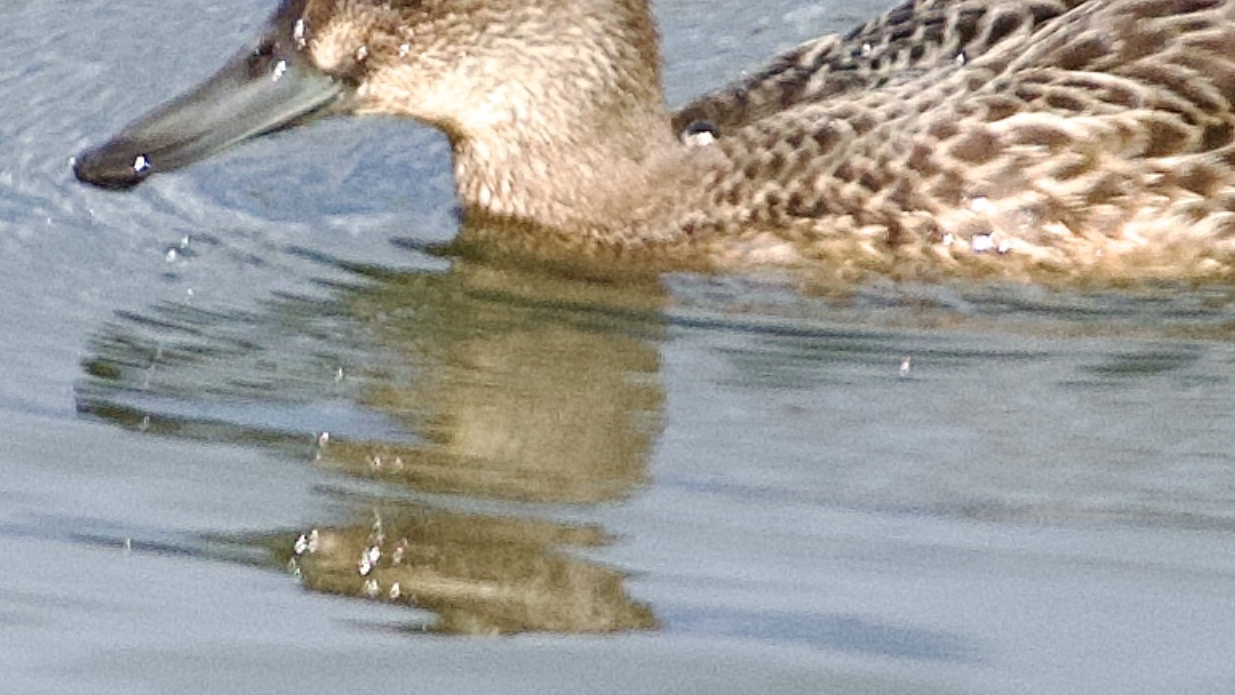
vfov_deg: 0.6
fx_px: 62263
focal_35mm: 1901
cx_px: 958
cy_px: 124
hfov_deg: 1.1
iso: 400
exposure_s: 1/2000
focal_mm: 500
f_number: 5.6
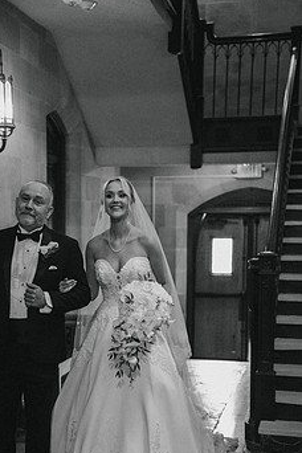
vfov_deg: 28.3
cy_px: 293
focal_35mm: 71
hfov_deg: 19.1
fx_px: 893
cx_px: 105
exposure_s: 1/160
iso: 10000
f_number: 2.8
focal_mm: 54
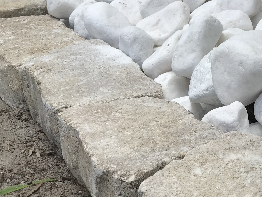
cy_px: -2
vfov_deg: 12.6
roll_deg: -0.1
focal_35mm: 116
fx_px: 878
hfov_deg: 16.7
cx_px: 242
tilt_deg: -14.8
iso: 20
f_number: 2.8
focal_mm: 6.6
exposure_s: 1/1030
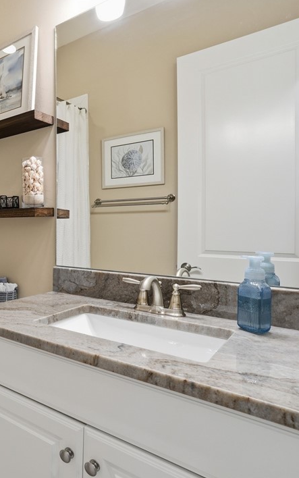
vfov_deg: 72.5
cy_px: 236
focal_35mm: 25
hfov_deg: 40.2
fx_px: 326
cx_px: -28
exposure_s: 1/40
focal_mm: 16
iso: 400
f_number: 9
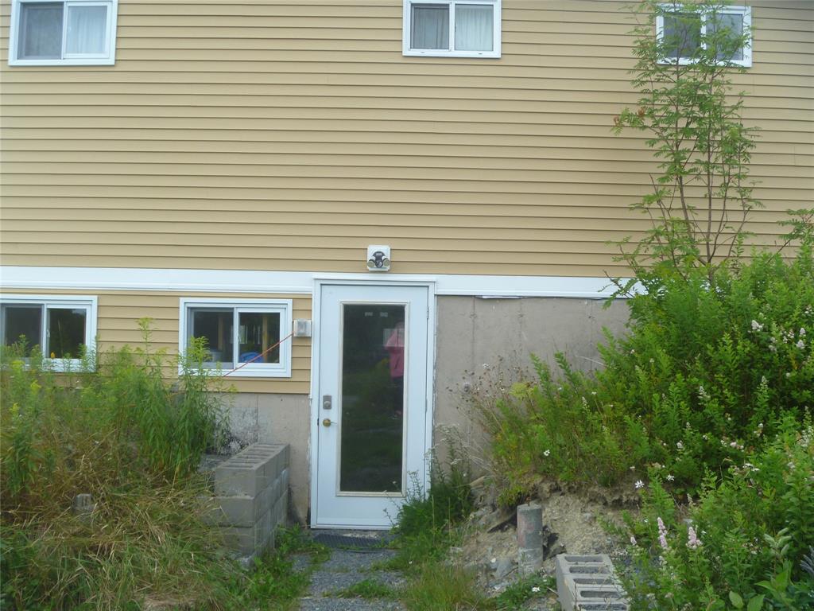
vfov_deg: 40.7
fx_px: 823
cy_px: 306
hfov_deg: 52.6
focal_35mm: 35
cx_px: 407
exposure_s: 1/250
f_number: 3.5
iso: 100
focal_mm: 6.3
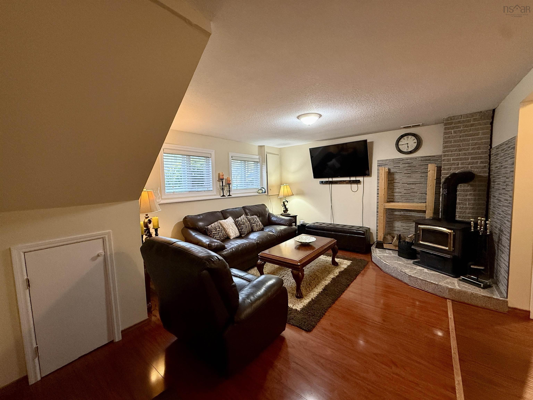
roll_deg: +1.4
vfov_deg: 85.7
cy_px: 200
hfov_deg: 102.1
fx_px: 216
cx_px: 266
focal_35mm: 14
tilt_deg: -4.7
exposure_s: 1/60
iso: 400
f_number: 2.2
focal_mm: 2.22
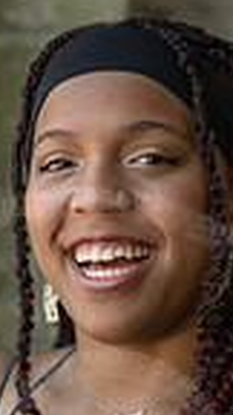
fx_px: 3064
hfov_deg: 4.4
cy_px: 539
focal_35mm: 279
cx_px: 158
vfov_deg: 7.6
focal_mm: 85
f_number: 1.8
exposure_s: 1/400
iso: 320
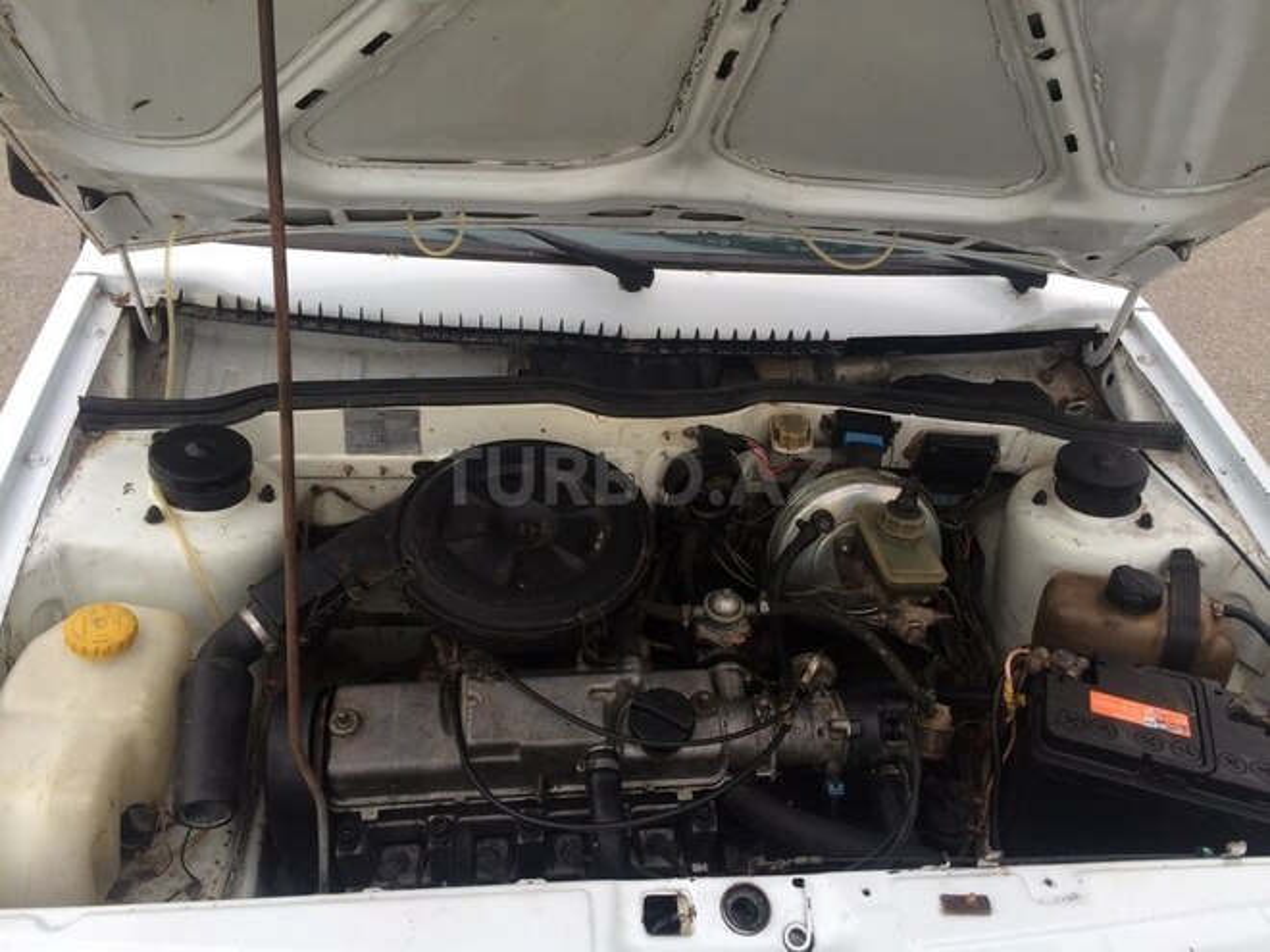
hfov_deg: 61.7
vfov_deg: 48.2
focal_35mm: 29
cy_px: 476
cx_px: 635
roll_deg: -3.5
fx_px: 1064
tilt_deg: -34.4
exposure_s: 1/50
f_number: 2.2
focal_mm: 4.15
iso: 40
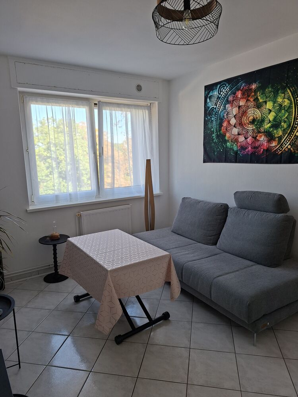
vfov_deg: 73.9
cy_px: 198
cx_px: 149
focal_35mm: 23
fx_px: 264
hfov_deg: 58.9
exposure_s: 1/100
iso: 40
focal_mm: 5.54
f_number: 1.8
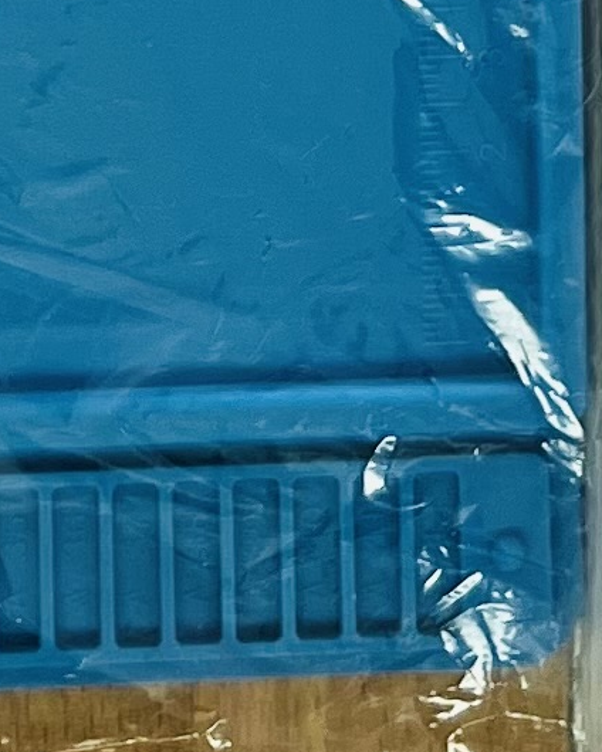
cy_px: -1293
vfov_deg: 8.7
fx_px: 4298
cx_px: -564
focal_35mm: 193
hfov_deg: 7.7
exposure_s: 1/517
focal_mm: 5.1
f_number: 1.6
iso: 50
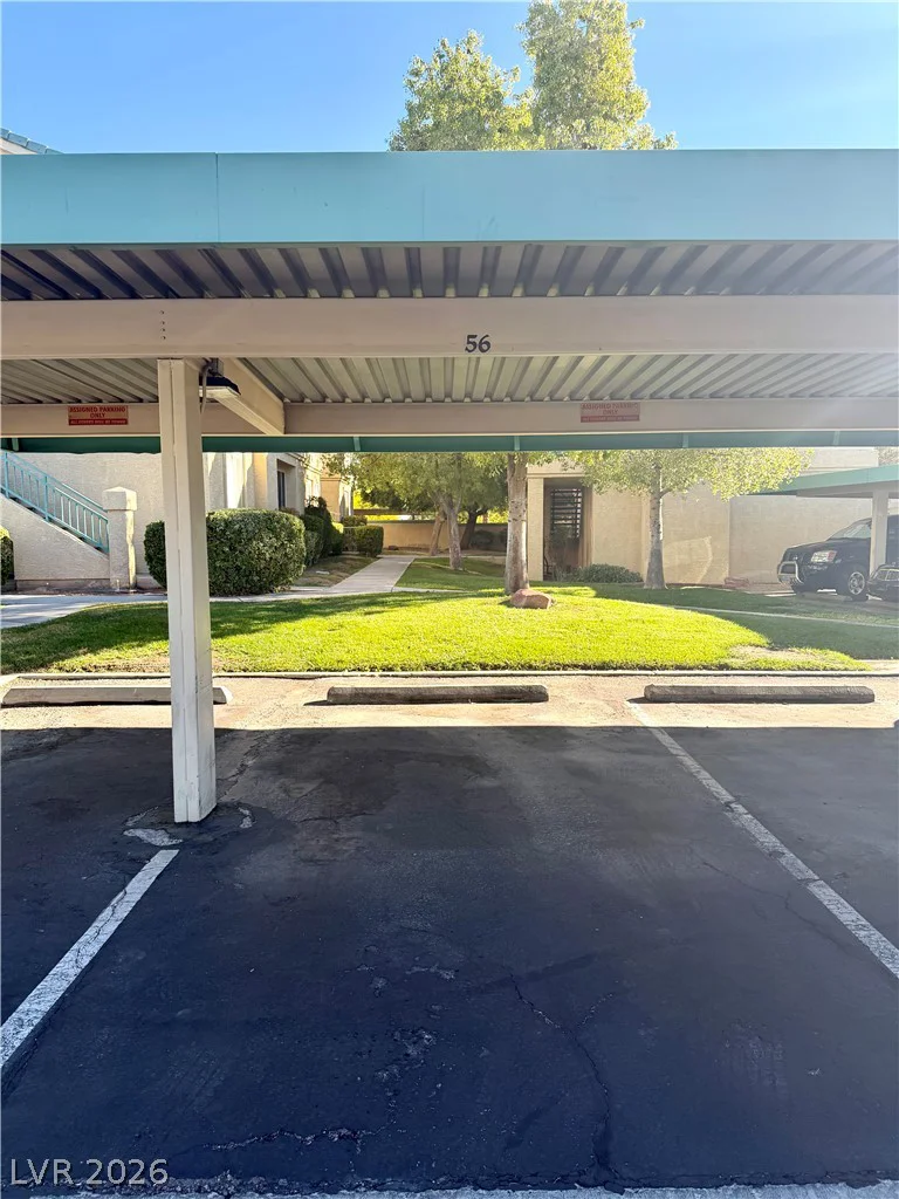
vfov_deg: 71.6
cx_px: 450
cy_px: 600
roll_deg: +0.9
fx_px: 831
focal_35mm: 24
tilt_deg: -5.0
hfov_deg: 56.8
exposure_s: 1/1493
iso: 100
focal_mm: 6.76
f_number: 1.78
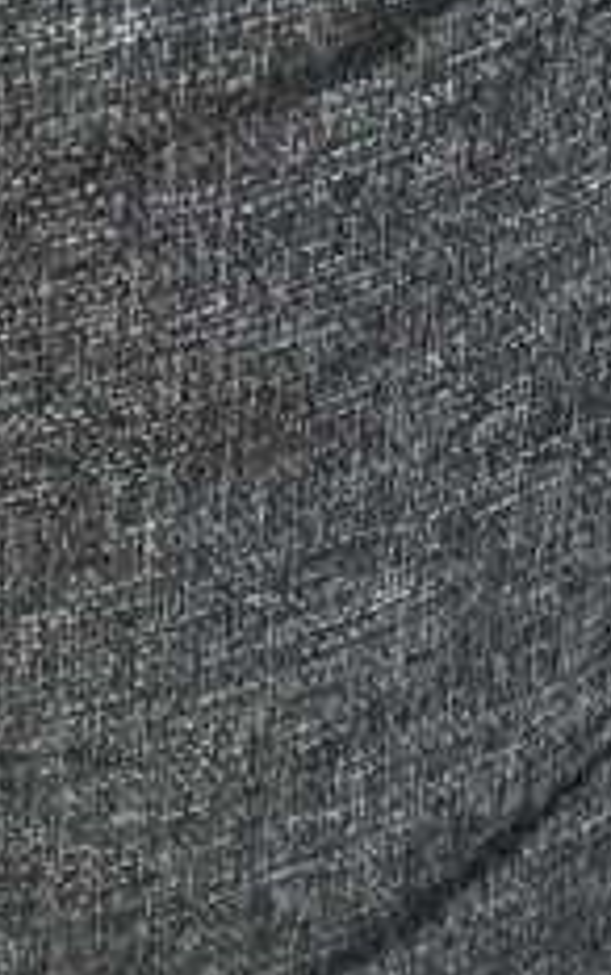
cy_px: 2758
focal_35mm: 157
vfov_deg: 10.3
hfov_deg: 8.3
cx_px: 25
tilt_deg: -76.9
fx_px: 4175
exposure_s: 1/50
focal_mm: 6.76
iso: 250
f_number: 1.78
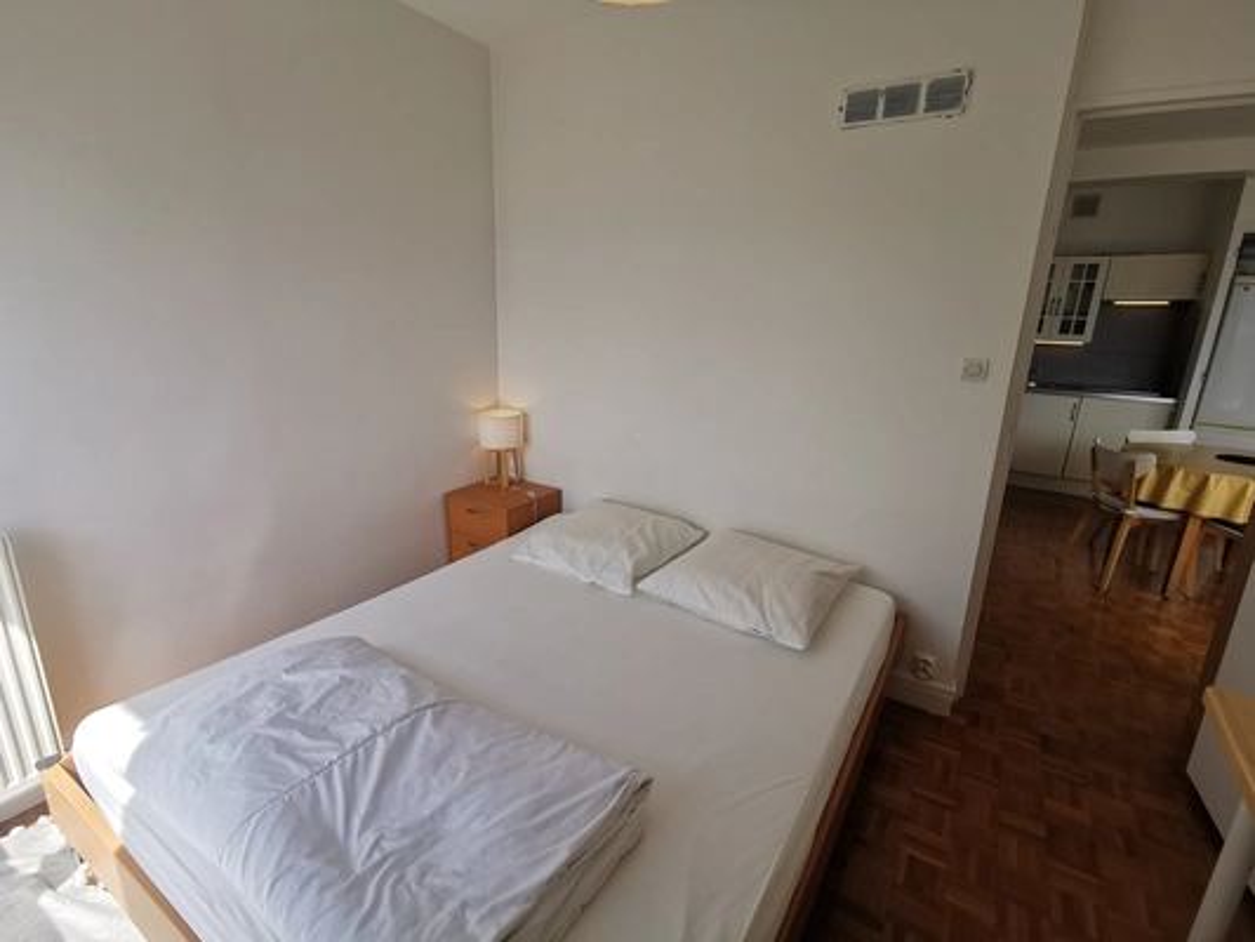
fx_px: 616
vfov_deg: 74.8
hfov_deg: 91.0
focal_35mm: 17
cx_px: 628
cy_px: 471
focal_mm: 2.26
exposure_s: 1/180
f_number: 2.2
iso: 50
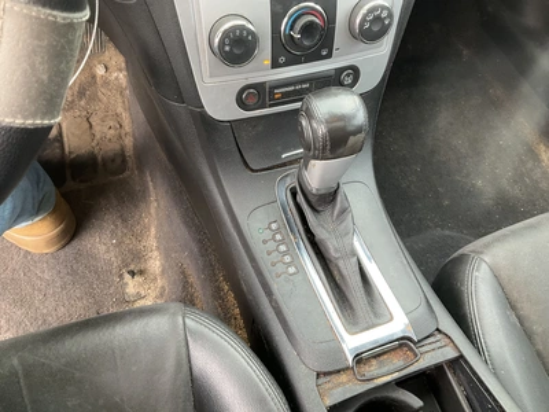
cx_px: 274
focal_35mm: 29
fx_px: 460
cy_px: 206
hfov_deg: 61.7
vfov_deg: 48.2
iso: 64
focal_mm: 3
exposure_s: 1/87
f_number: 1.8
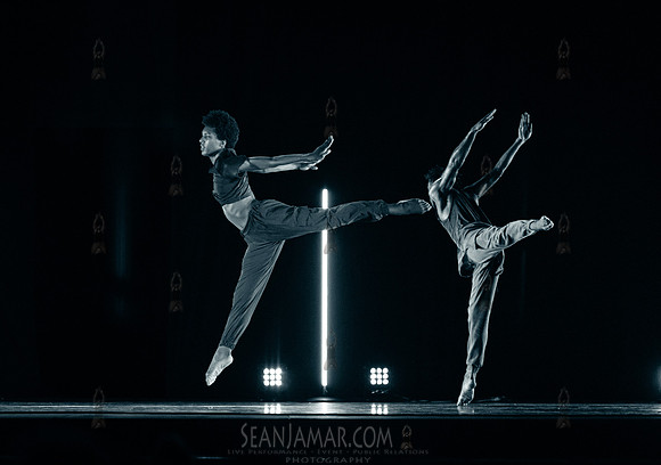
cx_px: 246
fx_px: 4644
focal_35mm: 249
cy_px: 265
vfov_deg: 5.7
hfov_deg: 8.1
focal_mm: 200
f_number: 2.8
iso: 4000
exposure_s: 1/1000
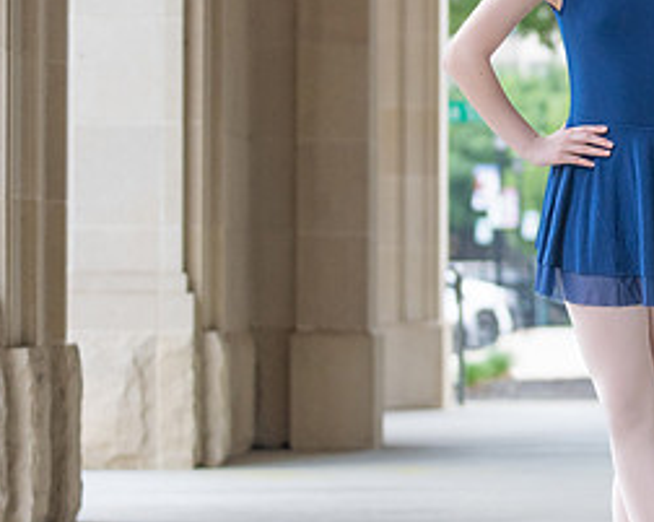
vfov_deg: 7.8
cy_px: 144
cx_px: 700
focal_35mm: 198
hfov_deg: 9.7
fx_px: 3828
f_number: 2.8
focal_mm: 70
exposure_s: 1/320
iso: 800
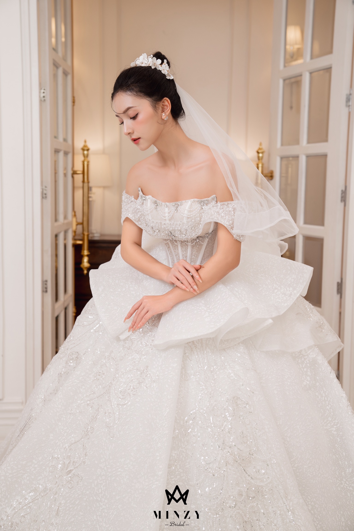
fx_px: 767
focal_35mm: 52
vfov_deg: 38.2
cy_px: 266
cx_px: 177
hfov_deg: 26.0
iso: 500
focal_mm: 52
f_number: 3.5
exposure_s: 1/250
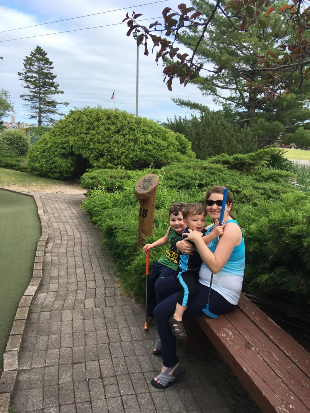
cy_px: 206
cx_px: 155
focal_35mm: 29
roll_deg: -3.4
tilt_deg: -11.4
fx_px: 346
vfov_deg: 61.7
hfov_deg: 48.2
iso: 25
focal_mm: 4.15
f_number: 2.2
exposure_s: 1/646
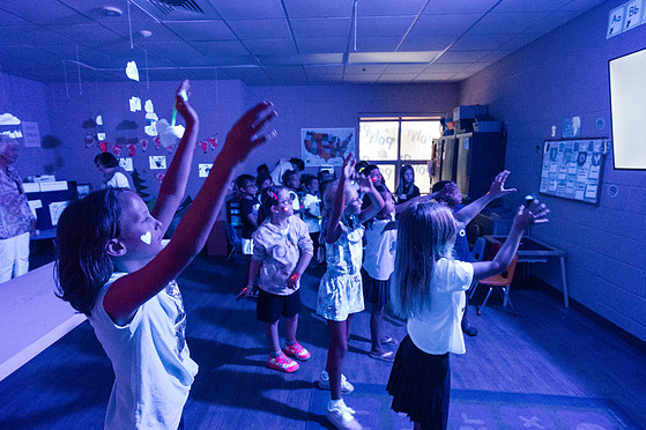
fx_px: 359
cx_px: 315
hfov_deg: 84.0
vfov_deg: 61.9
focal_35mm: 20
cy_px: 214
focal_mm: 18
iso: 25600
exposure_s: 1/50
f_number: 4
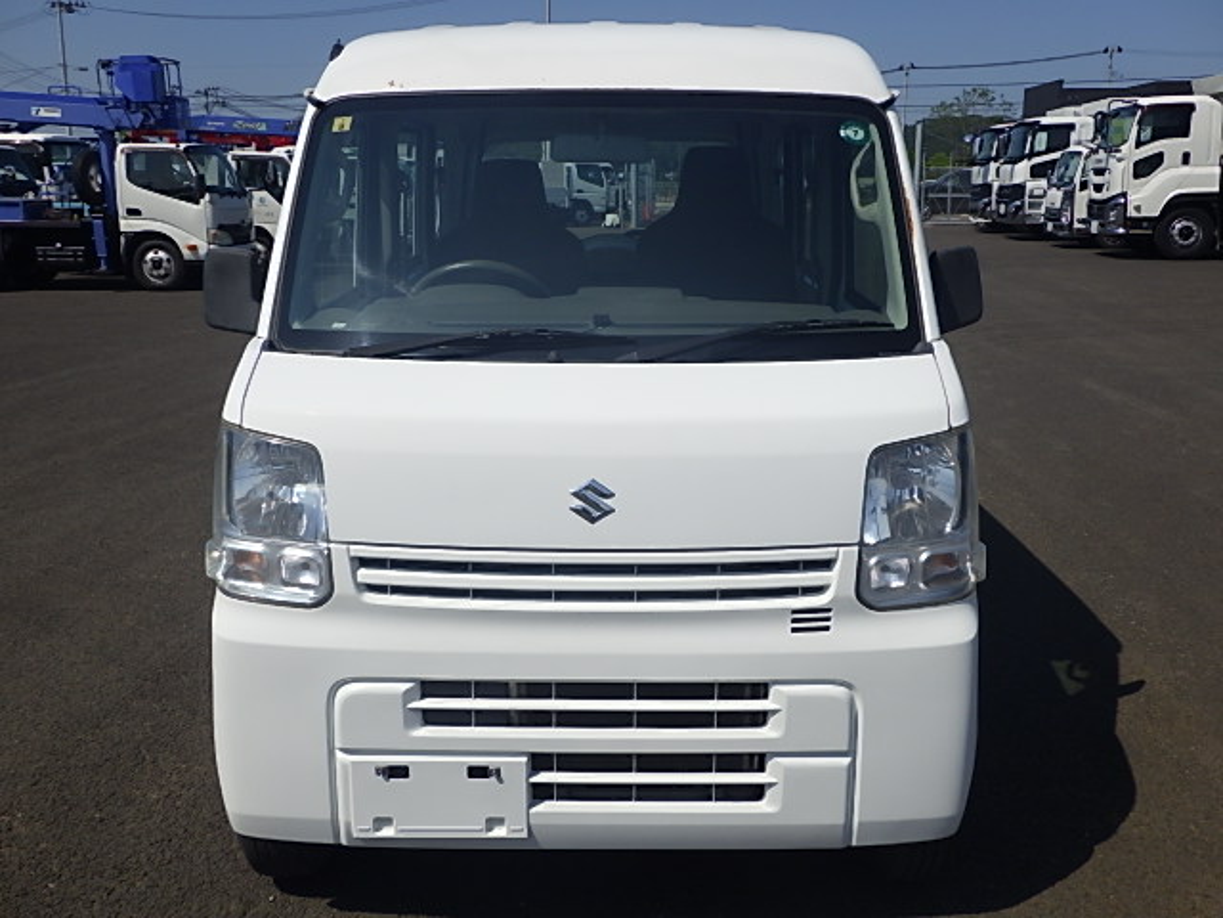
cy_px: 459
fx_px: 1201
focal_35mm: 34
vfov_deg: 41.8
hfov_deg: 54.0
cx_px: 612
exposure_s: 1/2000
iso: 125
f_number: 4.6
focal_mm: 6.1
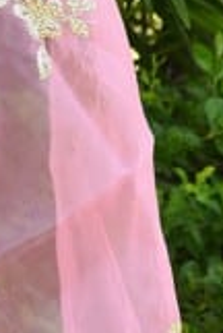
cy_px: -345
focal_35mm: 565
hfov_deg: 2.4
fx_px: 5227
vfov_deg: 3.6
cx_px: -423
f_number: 9
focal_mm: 95
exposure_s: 1/160
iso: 640
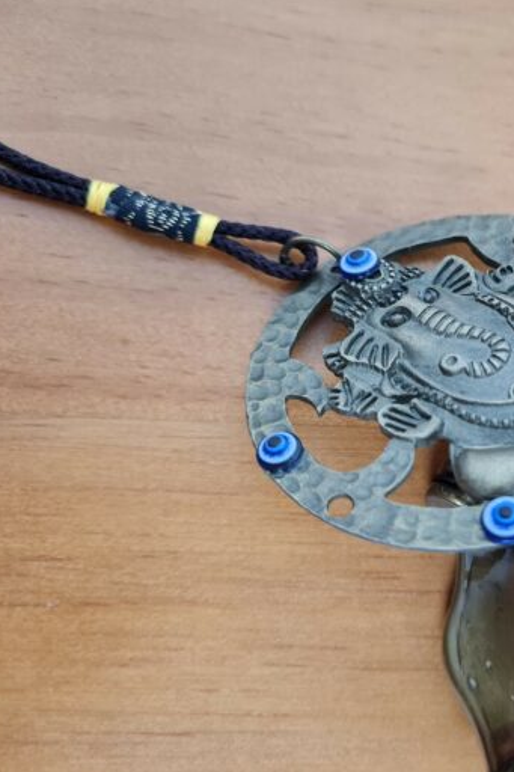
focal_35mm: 37
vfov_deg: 51.9
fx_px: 793
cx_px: 464
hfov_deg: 33.9
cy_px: 385
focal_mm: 5.4
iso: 160
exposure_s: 1/60
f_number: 1.8
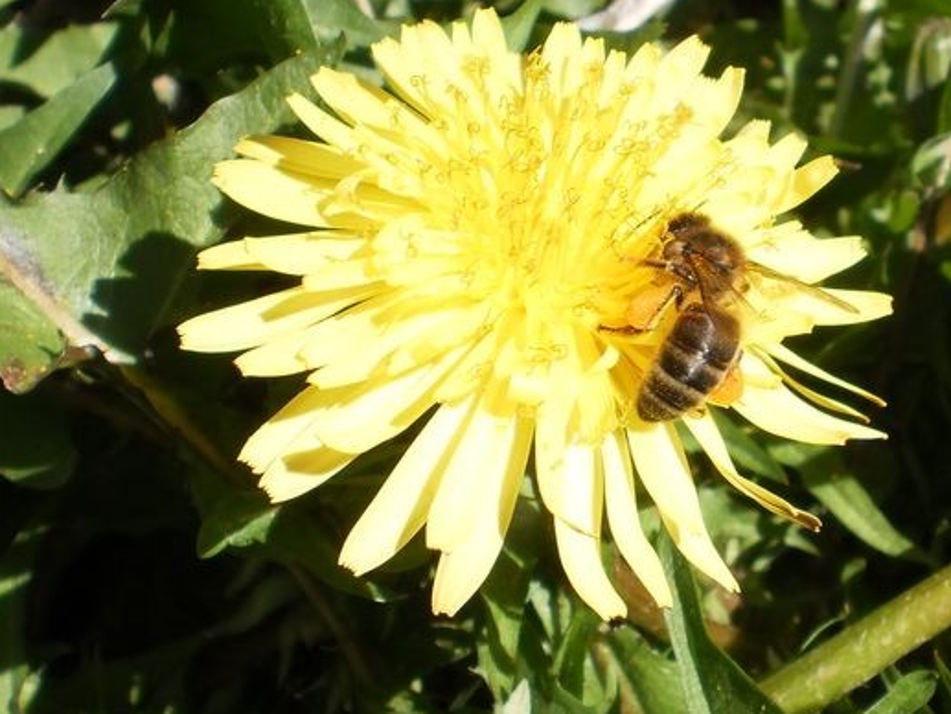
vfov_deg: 22.6
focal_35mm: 65
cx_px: 732
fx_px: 1786
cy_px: 359
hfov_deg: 29.3
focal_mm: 7.4
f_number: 4.9
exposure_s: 1/500
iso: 100
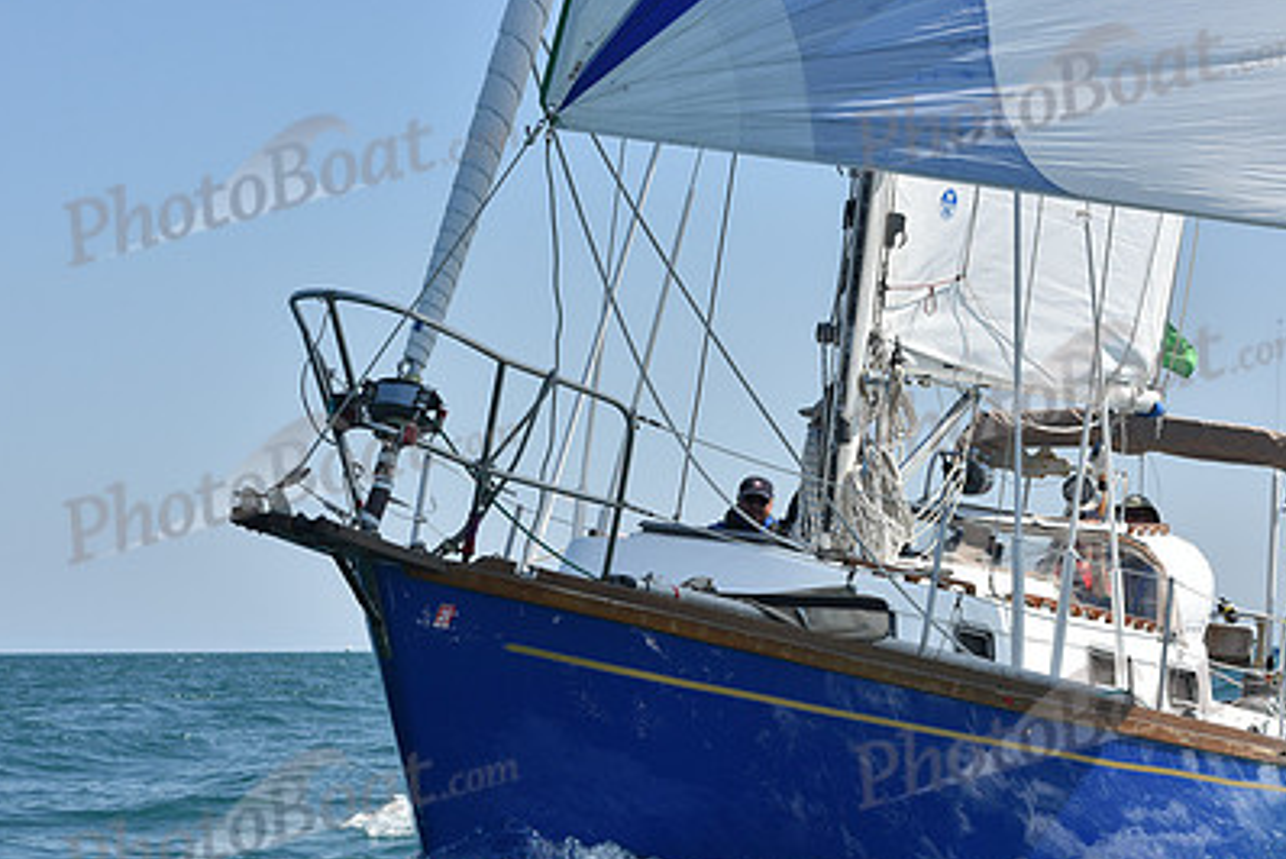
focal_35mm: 102
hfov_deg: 20.0
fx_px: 3646
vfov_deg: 13.4
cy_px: 602
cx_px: 688
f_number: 5.6
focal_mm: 70
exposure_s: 1/1600
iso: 250
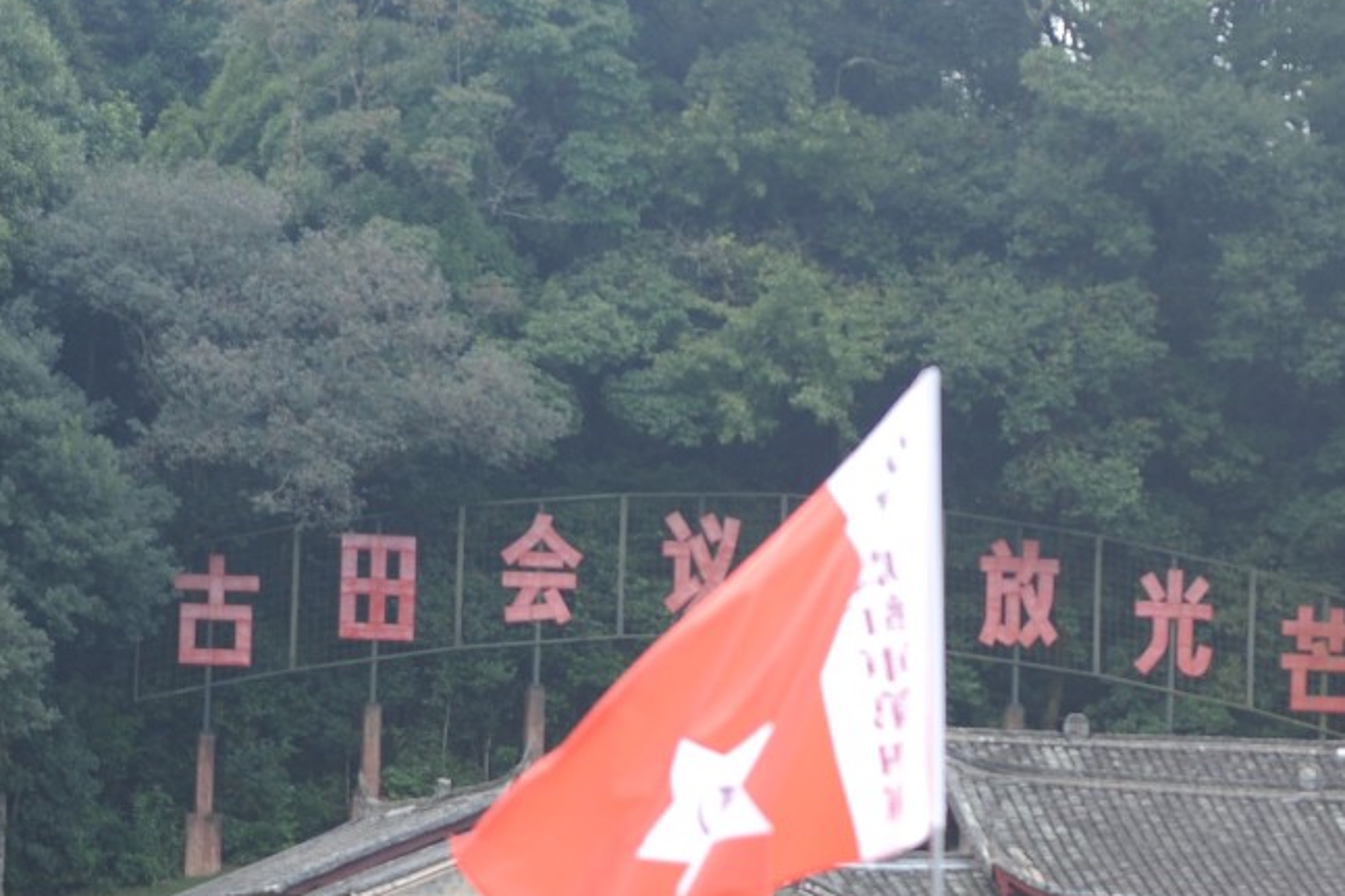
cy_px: 511
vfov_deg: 7.9
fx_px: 6461
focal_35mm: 173
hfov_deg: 11.7
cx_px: 1455
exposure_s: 1/400
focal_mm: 70
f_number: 4
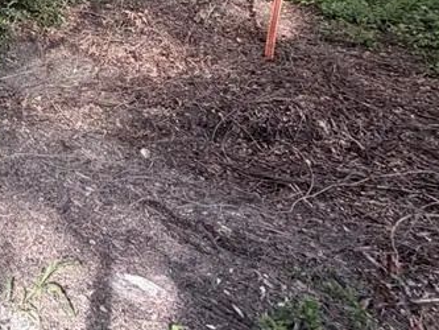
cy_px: -114
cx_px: -141
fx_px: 546
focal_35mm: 43
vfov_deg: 27.3
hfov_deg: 32.3
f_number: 2.2
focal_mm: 2.22
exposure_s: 1/355
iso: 50
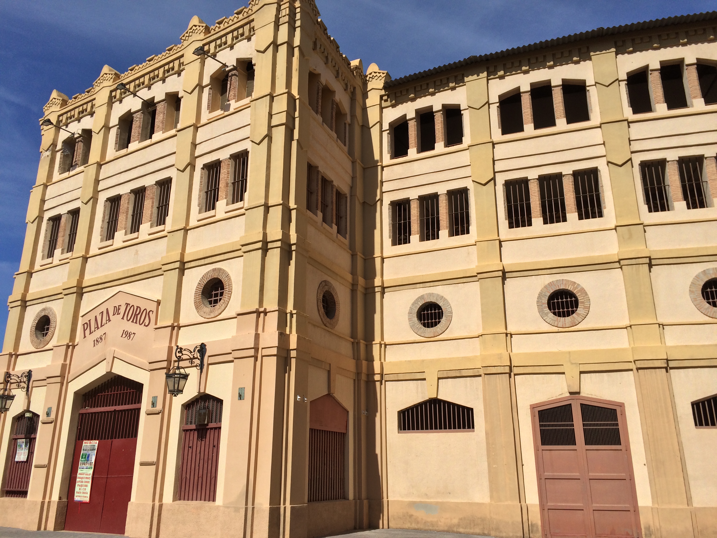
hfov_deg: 61.7
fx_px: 601
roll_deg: -0.5
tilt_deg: +18.5
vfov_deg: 48.2
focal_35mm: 29
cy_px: 269
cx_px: 358
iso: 32
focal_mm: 4.15
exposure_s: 1/4566
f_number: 2.2
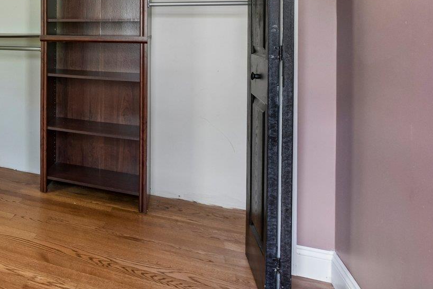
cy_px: 32
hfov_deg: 40.5
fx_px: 421
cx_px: -72
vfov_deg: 35.7
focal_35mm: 35
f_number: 8
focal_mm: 14
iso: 400
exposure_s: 1/2.5
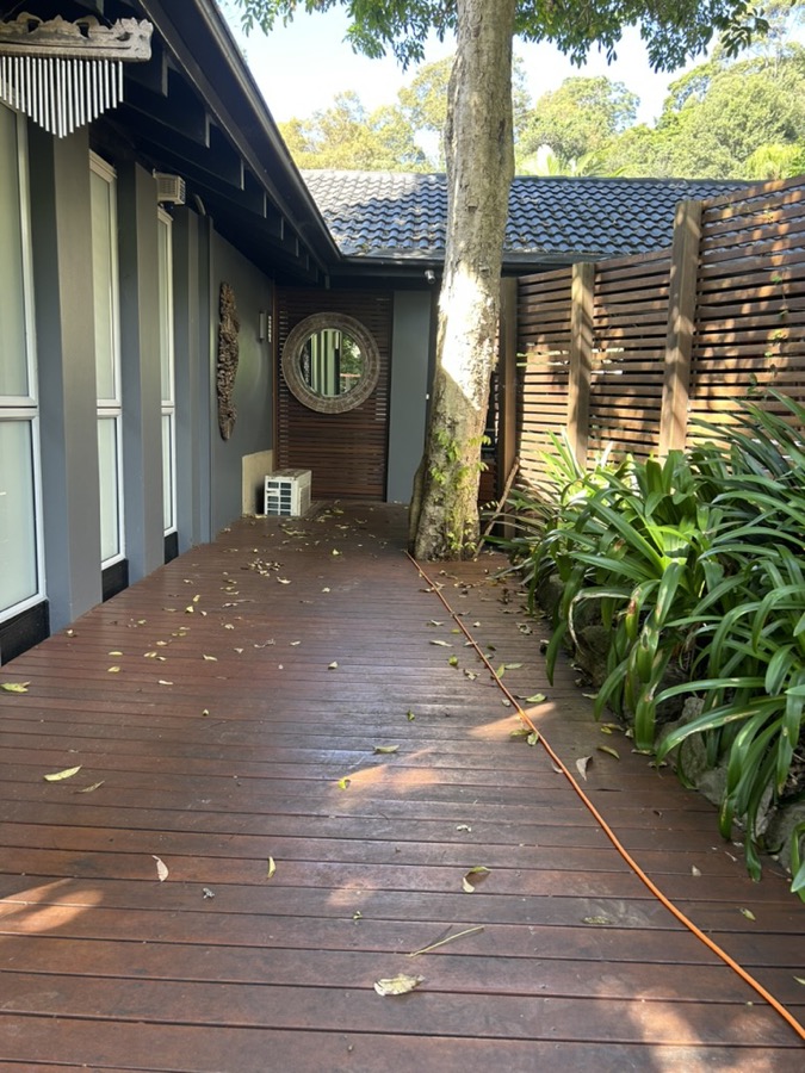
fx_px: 806
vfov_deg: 67.3
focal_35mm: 26
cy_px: 536
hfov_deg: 53.1
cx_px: 402
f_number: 1.5
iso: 64
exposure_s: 1/121
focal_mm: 5.7
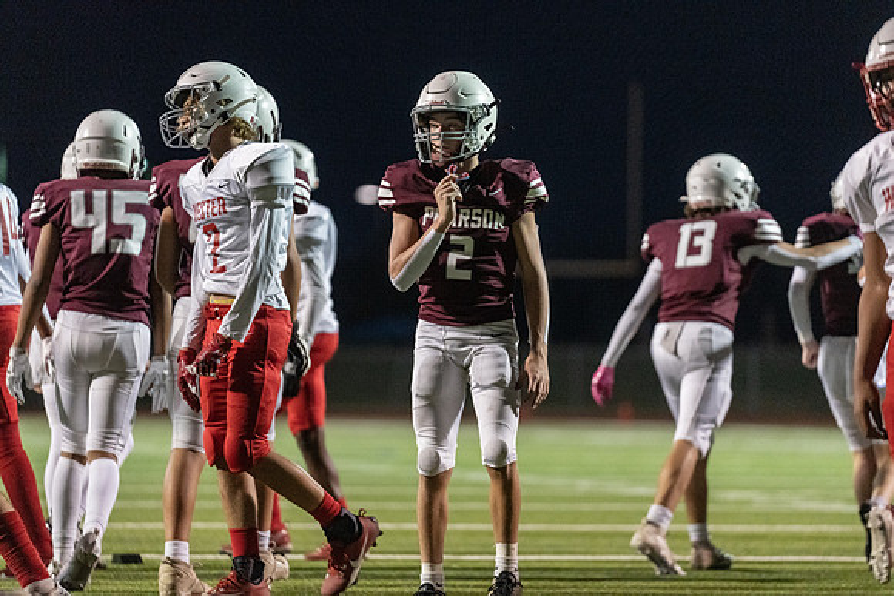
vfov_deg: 6.9
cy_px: 298
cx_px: 447
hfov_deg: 10.3
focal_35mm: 200
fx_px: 4968
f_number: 2.8
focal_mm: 200
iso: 8000
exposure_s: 1/1000
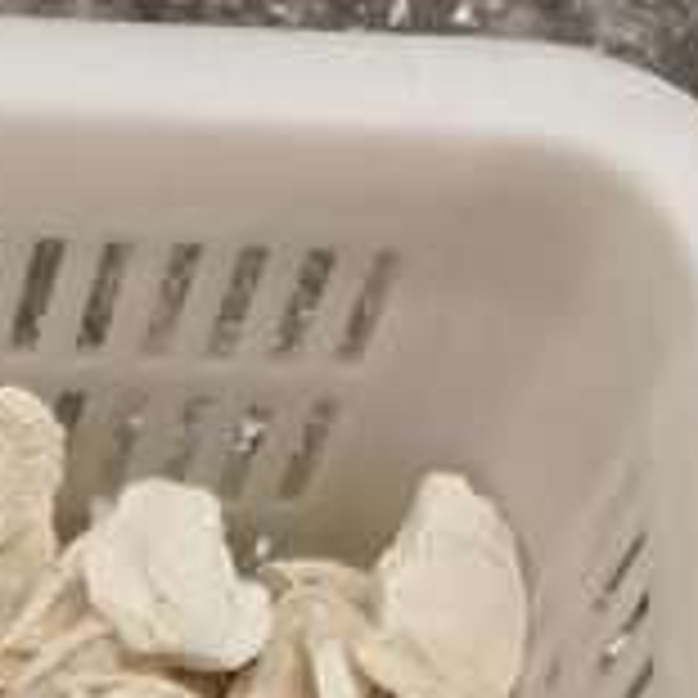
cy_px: 1961
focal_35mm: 140
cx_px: -104
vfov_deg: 10.0
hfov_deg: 12.2
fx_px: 3194
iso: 208
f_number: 1.57
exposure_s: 1/100
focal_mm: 5.6
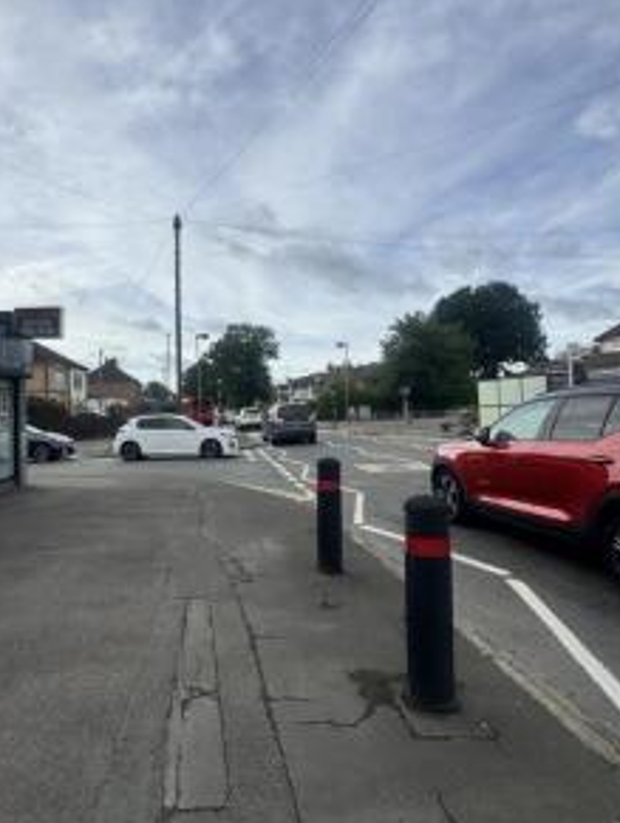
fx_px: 500
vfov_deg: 78.9
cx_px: 207
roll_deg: +1.9
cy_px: 409
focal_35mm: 21
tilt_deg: +1.0
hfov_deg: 62.0
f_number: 2.2
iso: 50
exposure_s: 1/1976
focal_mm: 2.22
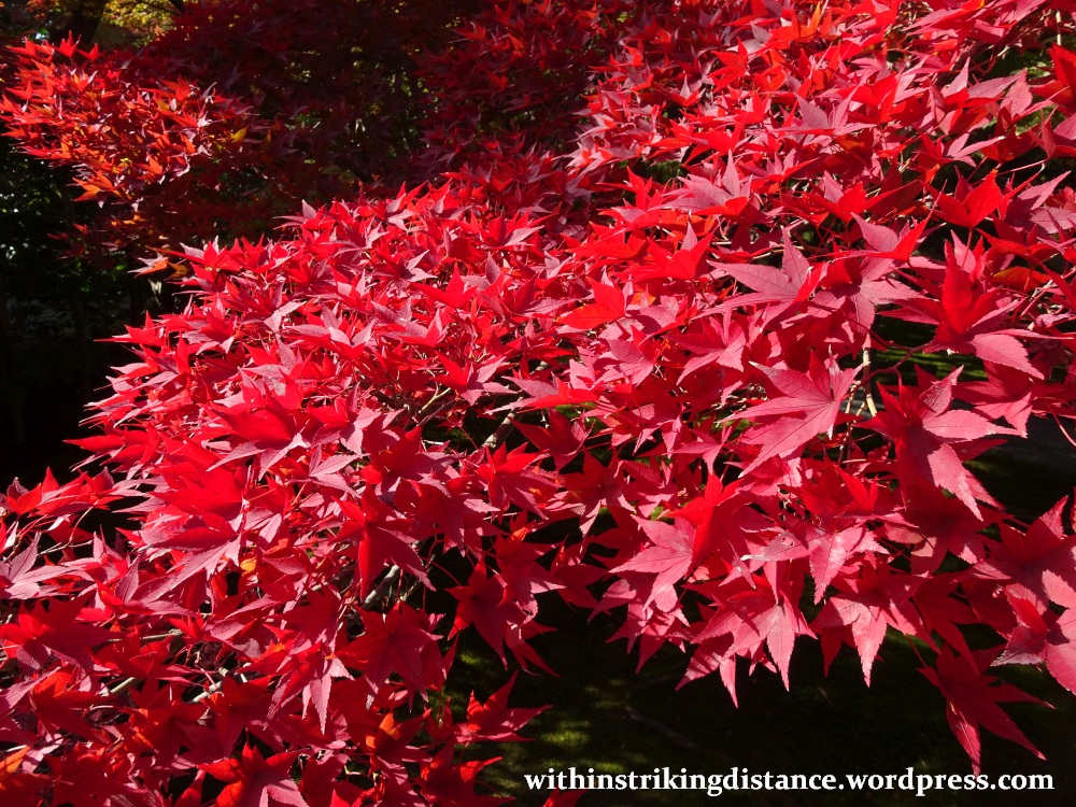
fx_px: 746
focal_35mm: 24
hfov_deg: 71.6
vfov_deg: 56.8
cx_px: 538
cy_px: 404
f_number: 3.5
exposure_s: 1/320
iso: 80
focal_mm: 4.1
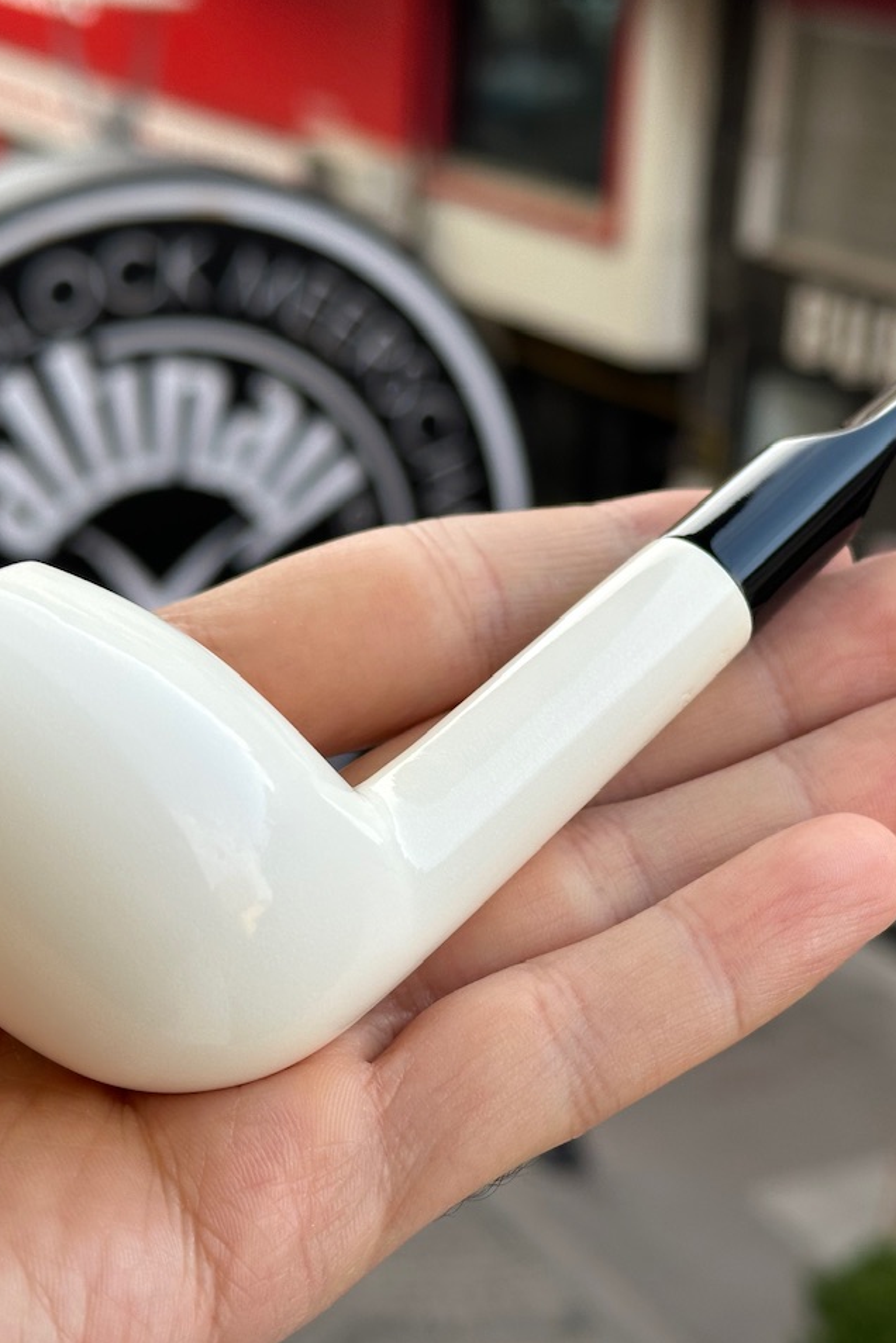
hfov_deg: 20.3
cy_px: 670
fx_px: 2501
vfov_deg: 30.1
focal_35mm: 67
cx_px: 518
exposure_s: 1/422
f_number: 1.78
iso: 64
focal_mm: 6.86
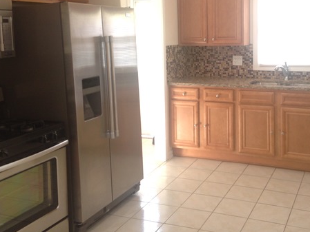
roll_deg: +1.5
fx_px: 421
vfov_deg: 30.6
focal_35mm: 47
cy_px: 69
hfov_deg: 40.1
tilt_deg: -7.3
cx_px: 194
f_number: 2.4
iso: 50
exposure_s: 1/20
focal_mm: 4.12
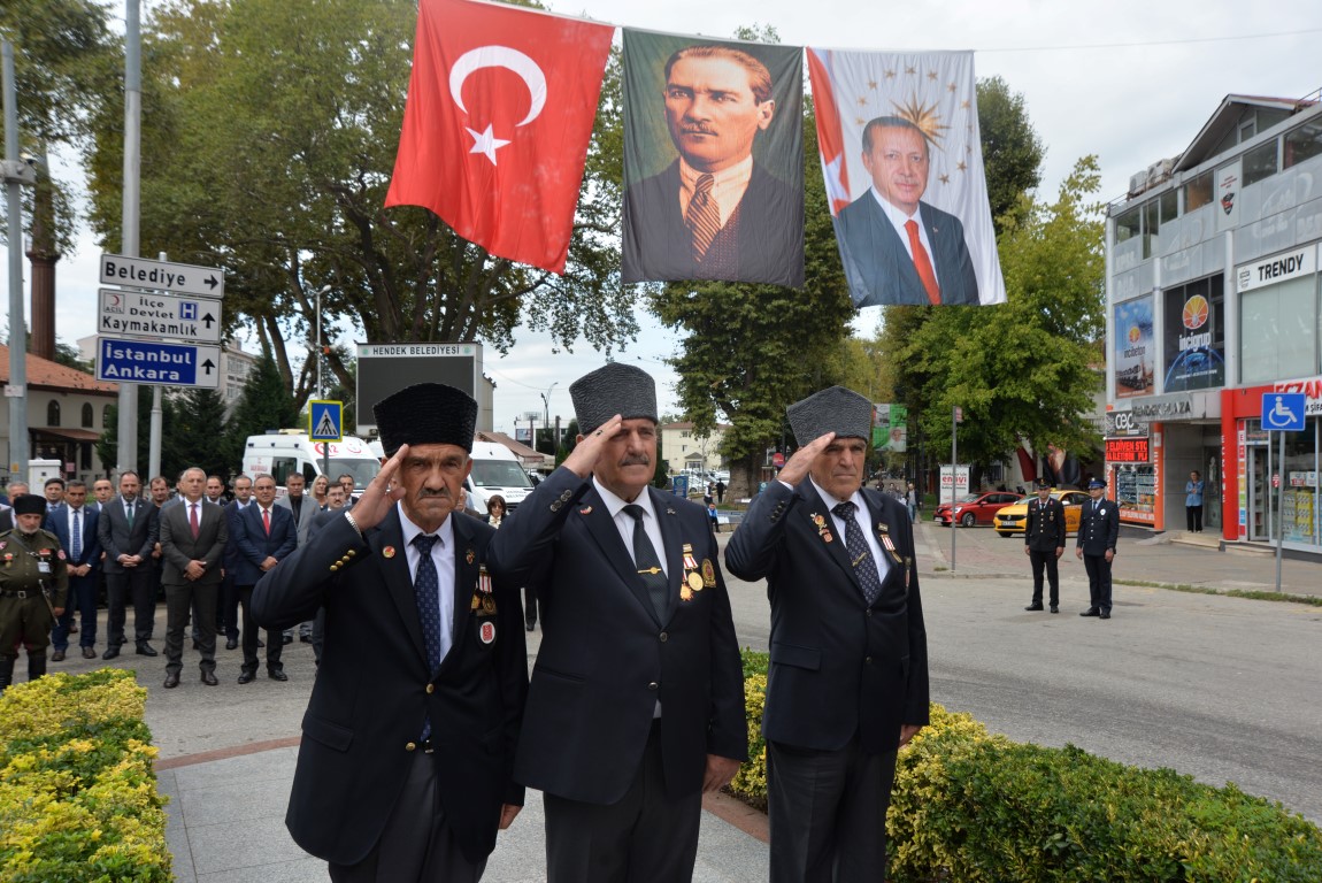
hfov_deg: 61.9
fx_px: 1102
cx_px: 661
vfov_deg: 43.7
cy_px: 442
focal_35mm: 30
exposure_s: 1/180
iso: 200
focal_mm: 30
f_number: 6.7
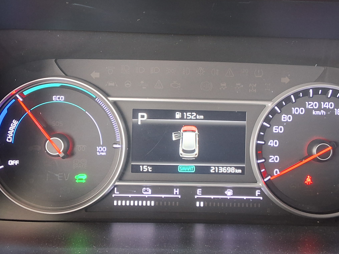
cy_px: 121
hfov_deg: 42.1
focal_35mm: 45
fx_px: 441
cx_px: 174
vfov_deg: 32.2
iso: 250
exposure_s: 1/24
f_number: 1.9
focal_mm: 2.91
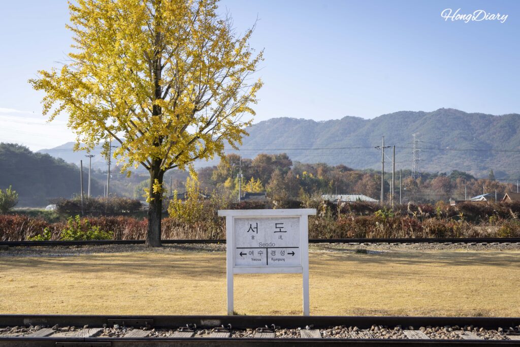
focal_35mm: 38
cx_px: 260
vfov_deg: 35.1
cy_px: 174
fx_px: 549
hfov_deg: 50.7
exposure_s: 1/125
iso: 100
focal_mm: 38
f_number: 11
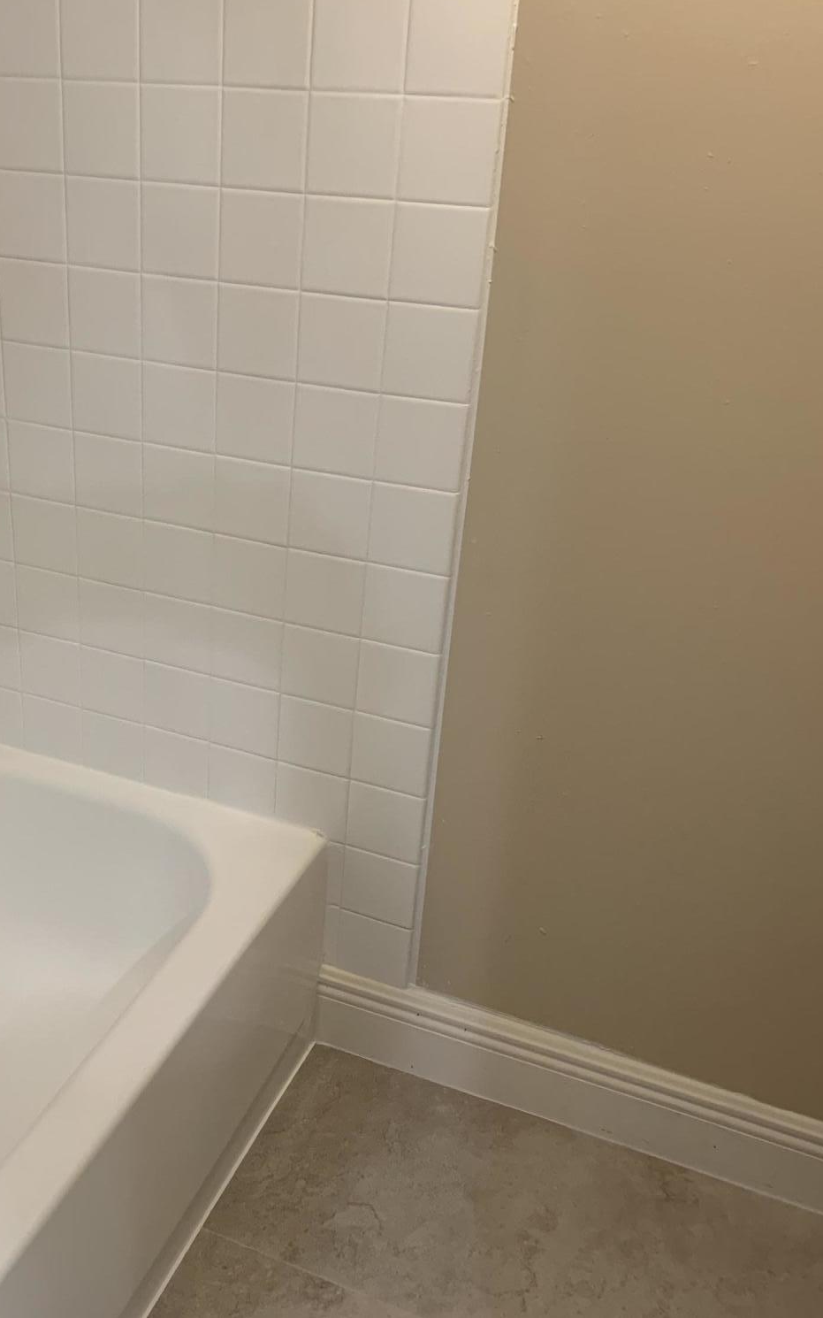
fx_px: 1328
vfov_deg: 52.8
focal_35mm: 37
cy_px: 655
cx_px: 196
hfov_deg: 33.7
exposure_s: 1/60
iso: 160
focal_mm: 4.25
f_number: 1.8
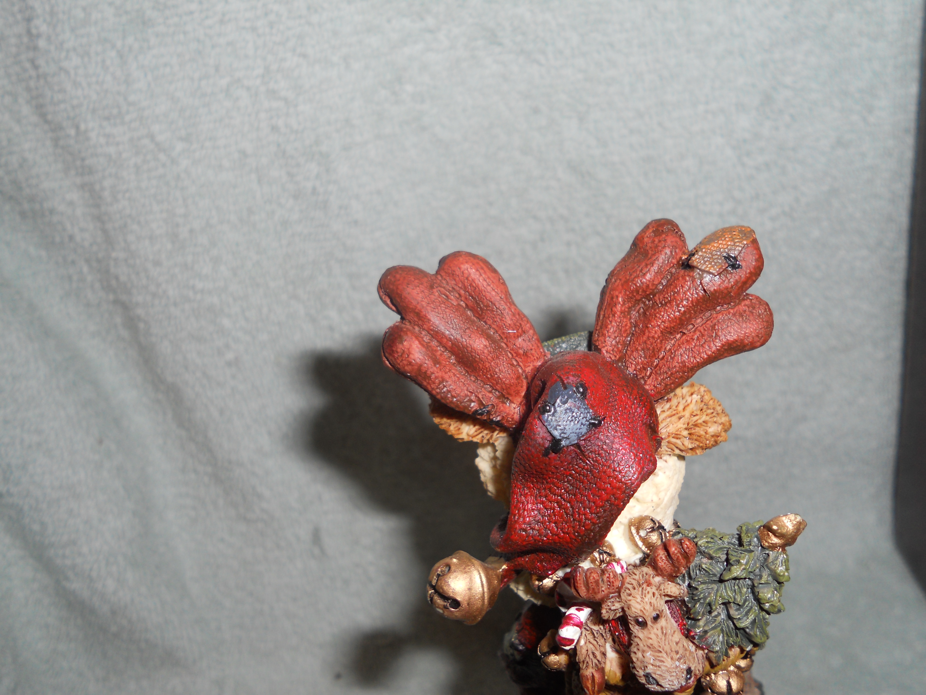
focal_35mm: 32
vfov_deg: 44.2
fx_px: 856
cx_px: 463
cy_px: 348
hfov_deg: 56.8
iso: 80
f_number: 8.8
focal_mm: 5.8
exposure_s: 1/25
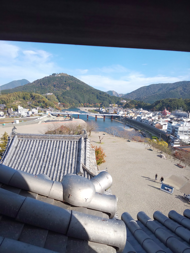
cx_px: 95
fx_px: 146
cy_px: 126
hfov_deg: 66.0
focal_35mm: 20
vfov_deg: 81.7
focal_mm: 3.45
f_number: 1.94
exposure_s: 1/579
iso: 28
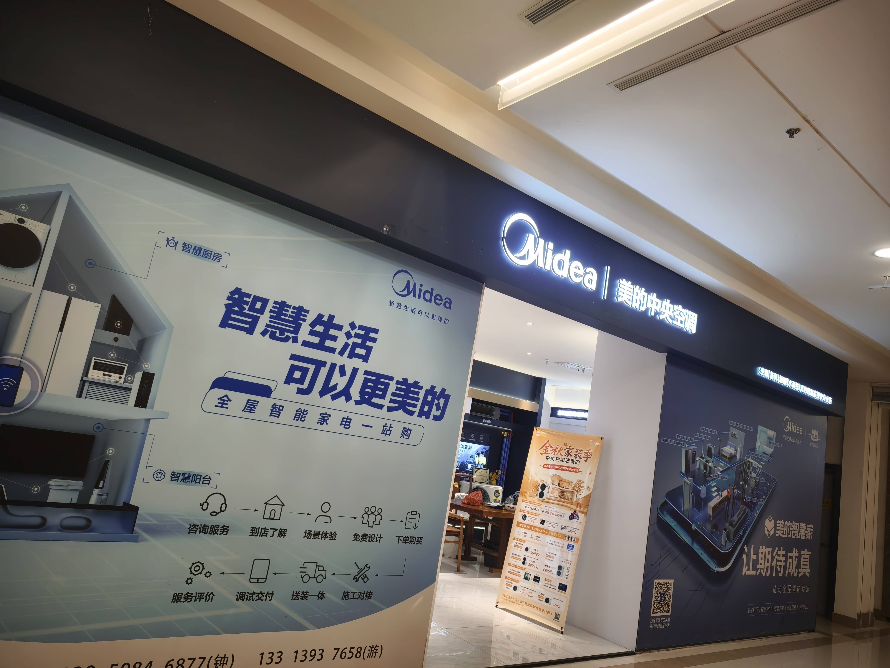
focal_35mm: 23
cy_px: 334
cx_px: 445
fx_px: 591
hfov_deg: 73.9
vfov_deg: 58.9
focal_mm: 5.6
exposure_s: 1/100
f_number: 1.57
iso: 231
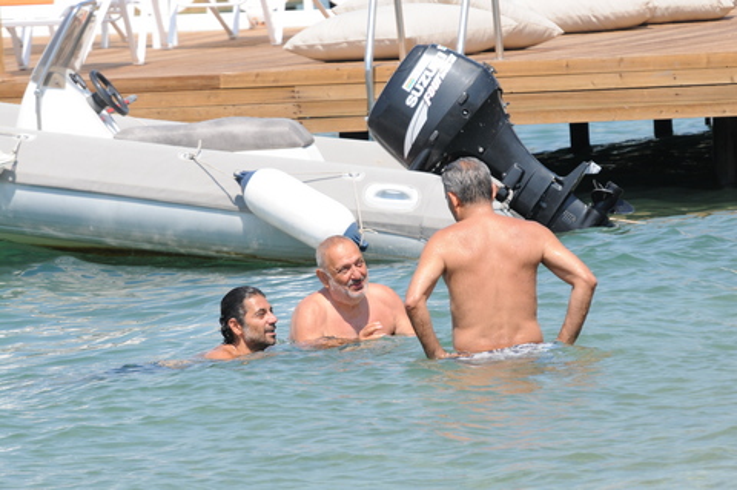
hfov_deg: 4.3
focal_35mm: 480
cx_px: 368
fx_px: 9816
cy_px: 245
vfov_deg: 2.9
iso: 400
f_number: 11
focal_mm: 320
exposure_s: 1/500
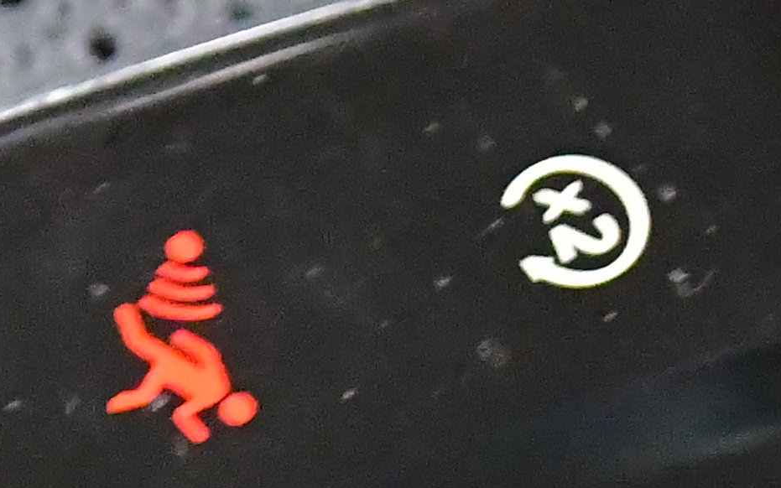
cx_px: 104
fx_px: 6620
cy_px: 792
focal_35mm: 311
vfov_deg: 4.2
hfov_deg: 6.7
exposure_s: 1/40
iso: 9000
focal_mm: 34
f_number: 5
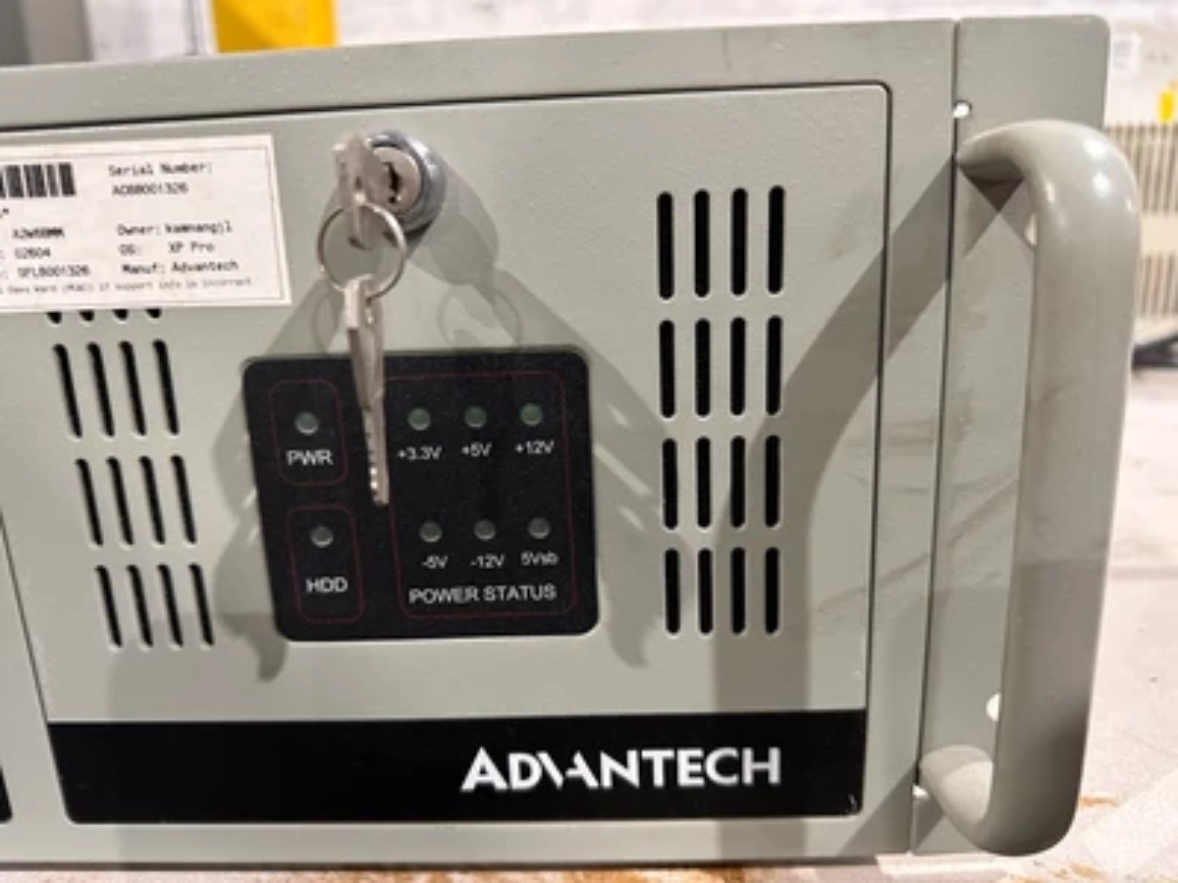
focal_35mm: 24
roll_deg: +3.2
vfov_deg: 56.8
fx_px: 817
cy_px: 442
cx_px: 589
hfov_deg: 71.6
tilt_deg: -13.7
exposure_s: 1/60
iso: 400
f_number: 1.78
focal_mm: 6.86
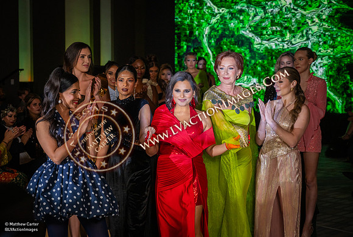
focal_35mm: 77
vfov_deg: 17.9
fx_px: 753
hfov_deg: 26.4
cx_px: 174
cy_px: 112
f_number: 4.5
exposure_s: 1/500
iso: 1000
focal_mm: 70
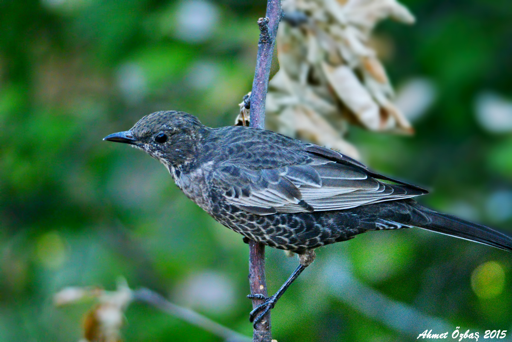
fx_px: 5973
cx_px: 256
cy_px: 171
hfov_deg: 4.9
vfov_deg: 3.3
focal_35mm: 420
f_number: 5.6
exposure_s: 1/1000
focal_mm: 420
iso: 800
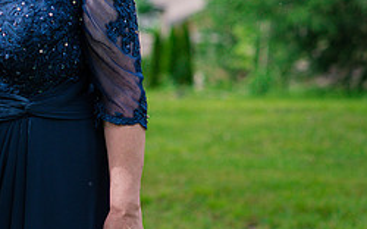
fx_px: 2009
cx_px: -47
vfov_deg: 6.5
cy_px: -43
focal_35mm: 201
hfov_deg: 10.3
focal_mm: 85
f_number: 3.2
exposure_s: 1/3200
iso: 500
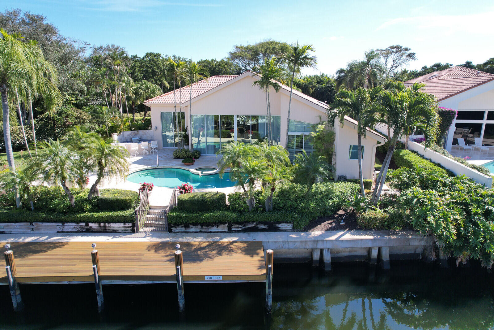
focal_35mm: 22
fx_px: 302
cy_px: 165
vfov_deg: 57.2
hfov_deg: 78.6
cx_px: 247
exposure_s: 1/1000
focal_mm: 8.38
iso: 100
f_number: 2.8
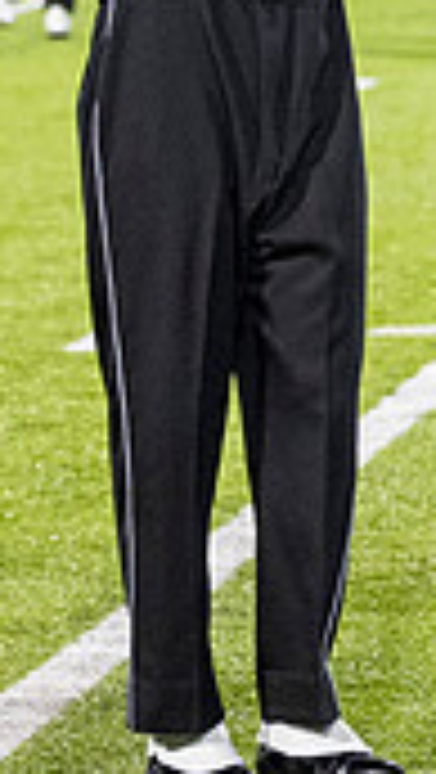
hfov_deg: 3.3
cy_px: -86
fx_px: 7590
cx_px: 894
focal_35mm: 370
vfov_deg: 5.8
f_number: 2.8
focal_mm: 70
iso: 500
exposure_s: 1/500
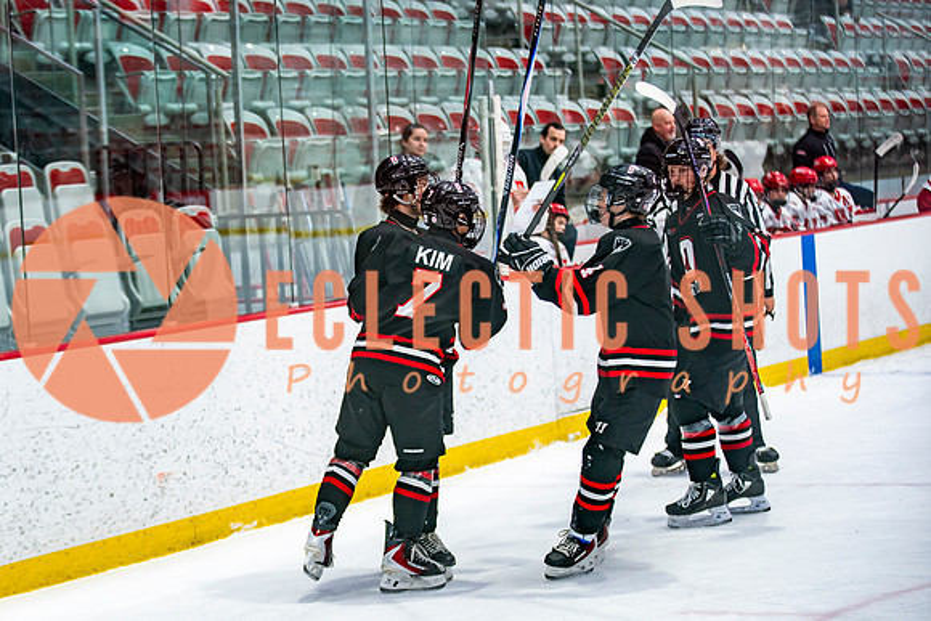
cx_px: 326
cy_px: 310
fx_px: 2958
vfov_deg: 12.0
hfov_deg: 17.8
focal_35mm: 114
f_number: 2.8
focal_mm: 88
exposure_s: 1/640
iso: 640
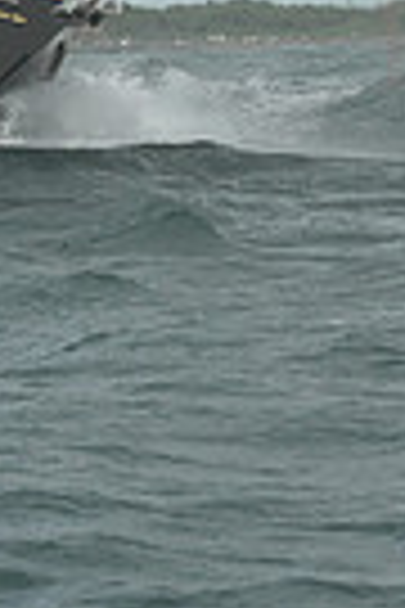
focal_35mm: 300
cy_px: -653
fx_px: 5062
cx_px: 142
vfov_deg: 6.6
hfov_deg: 4.6
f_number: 11
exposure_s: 1/1250
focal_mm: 70
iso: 320
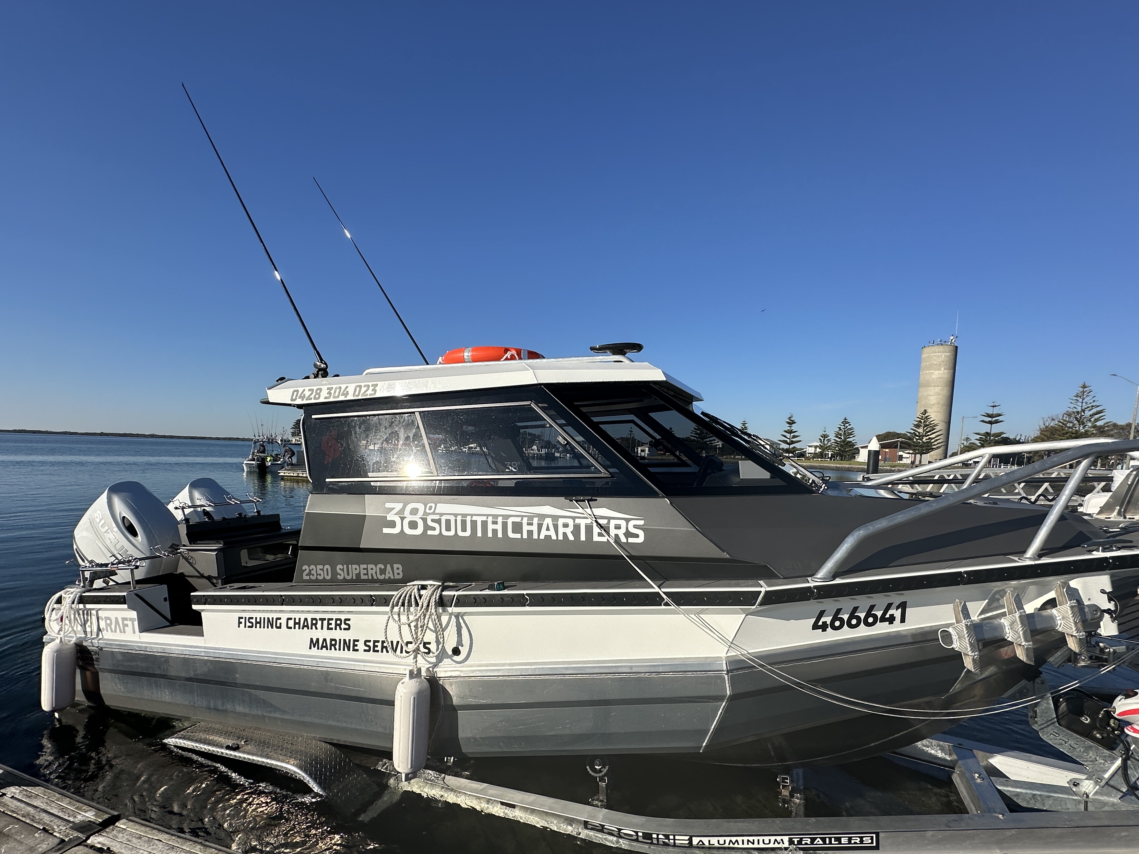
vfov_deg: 74.1
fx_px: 559
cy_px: 502
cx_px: 585
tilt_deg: -5.3
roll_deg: -2.1
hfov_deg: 91.0
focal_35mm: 17
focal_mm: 2.22
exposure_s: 1/3610
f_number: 2.2
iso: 50
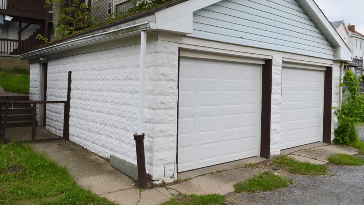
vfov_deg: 40.0
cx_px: 185
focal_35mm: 29
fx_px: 280
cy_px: 81
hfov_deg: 66.1
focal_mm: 18
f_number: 5.6
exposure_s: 1/125
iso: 100
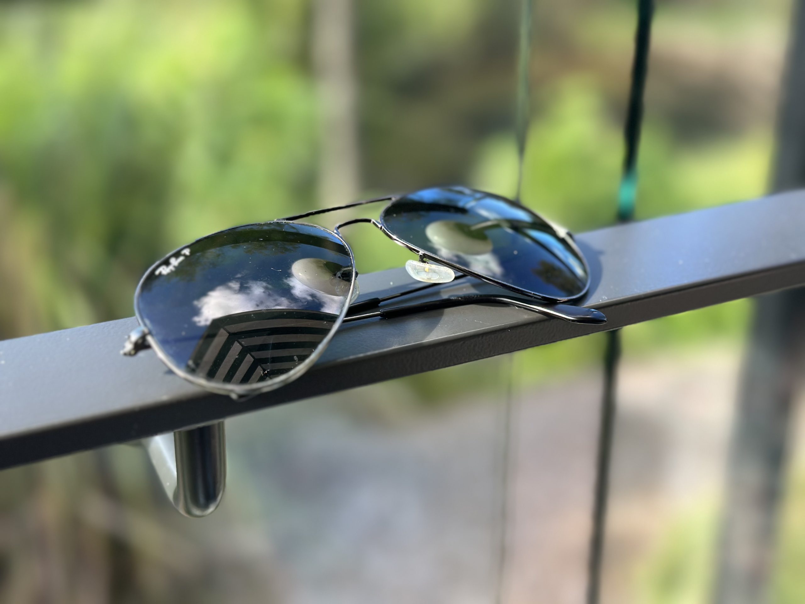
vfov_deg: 30.3
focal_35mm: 48
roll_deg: -1.0
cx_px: 402
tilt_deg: -23.8
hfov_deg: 39.7
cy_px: 302
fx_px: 1116
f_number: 1.78
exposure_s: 1/552
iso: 80
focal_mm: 6.86
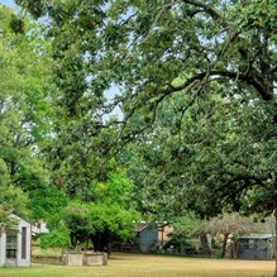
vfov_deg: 22.3
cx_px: 91
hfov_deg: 22.7
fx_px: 688
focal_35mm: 76
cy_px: 237
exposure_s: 1/50
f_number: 7.1
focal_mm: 18
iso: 80
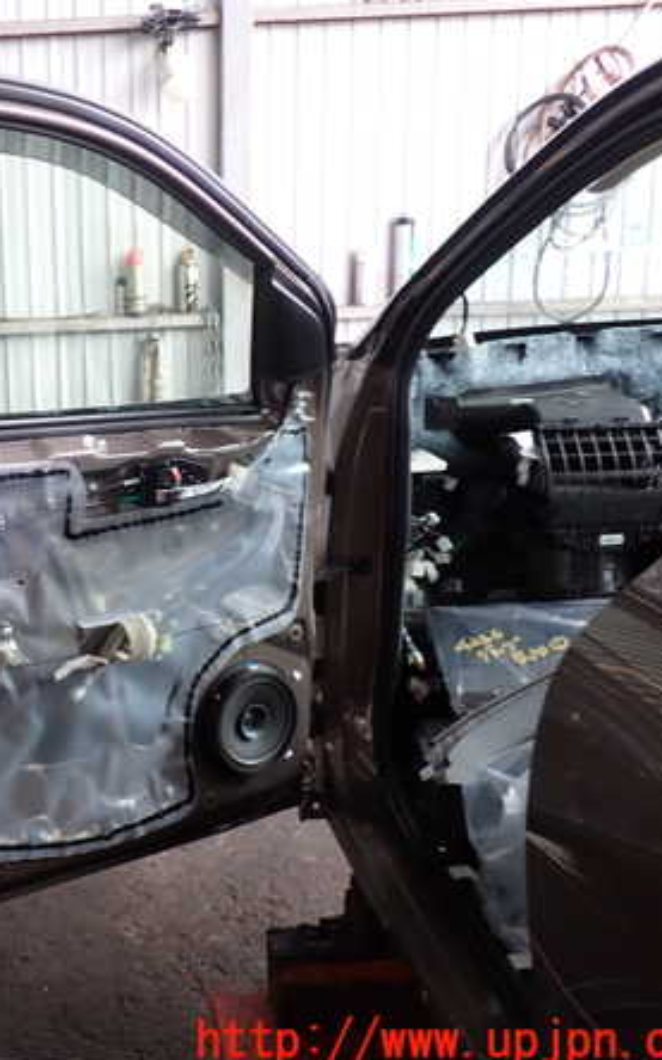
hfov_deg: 28.2
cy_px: 535
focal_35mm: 43
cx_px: 19
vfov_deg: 46.2
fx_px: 1243
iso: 125
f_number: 2.3
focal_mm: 5.4
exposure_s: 1/60
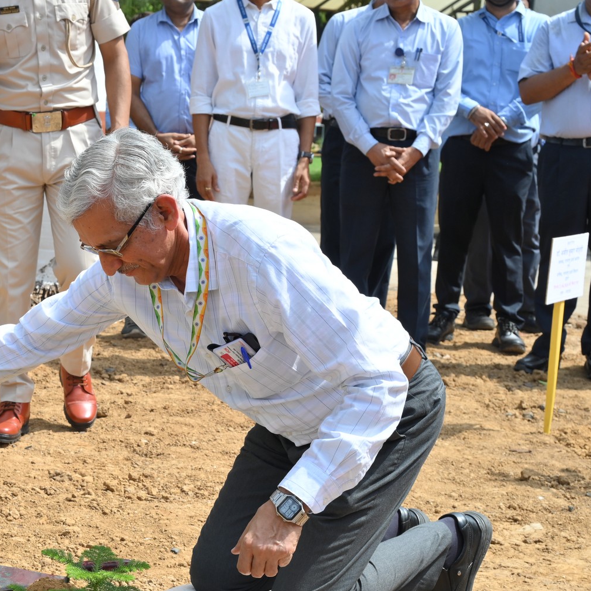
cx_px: 22
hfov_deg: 22.9
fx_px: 1410
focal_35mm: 73
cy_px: 370
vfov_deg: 23.6
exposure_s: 1/400
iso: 200
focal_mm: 38
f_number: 7.1
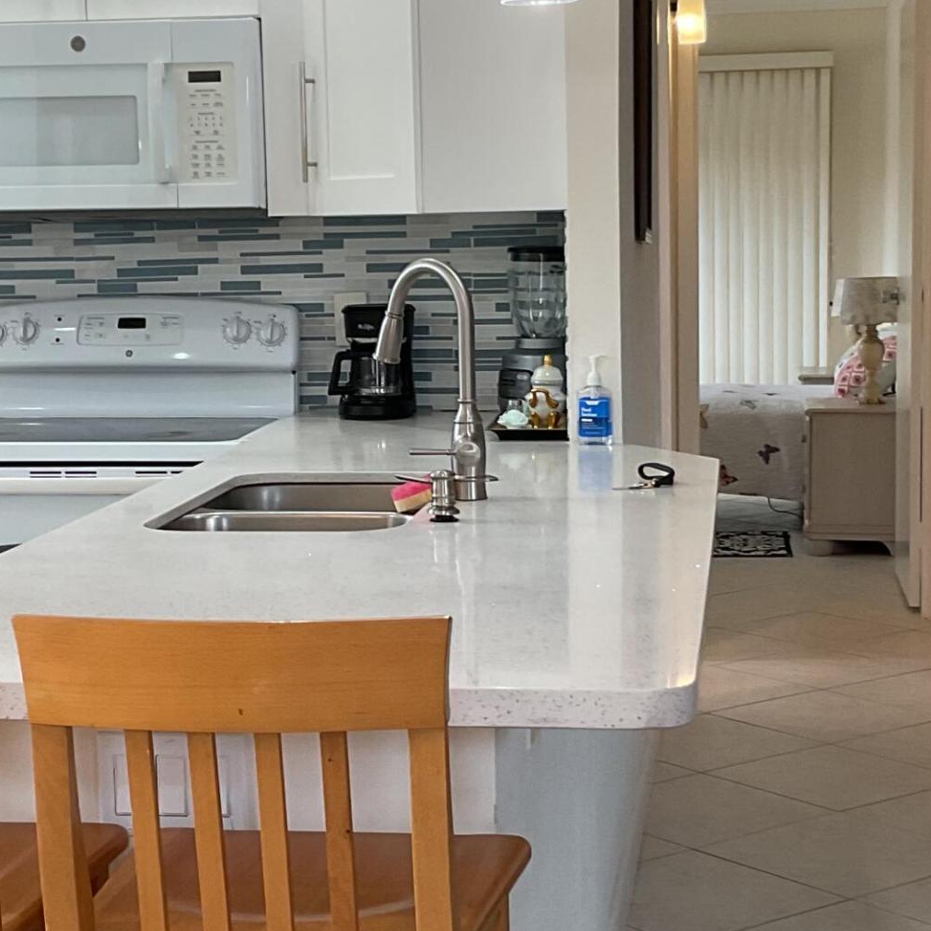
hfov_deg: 23.7
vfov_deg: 23.7
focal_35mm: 73
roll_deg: +2.9
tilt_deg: -7.6
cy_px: 525
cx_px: 444
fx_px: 2221
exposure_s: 1/120
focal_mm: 3
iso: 50
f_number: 1.8
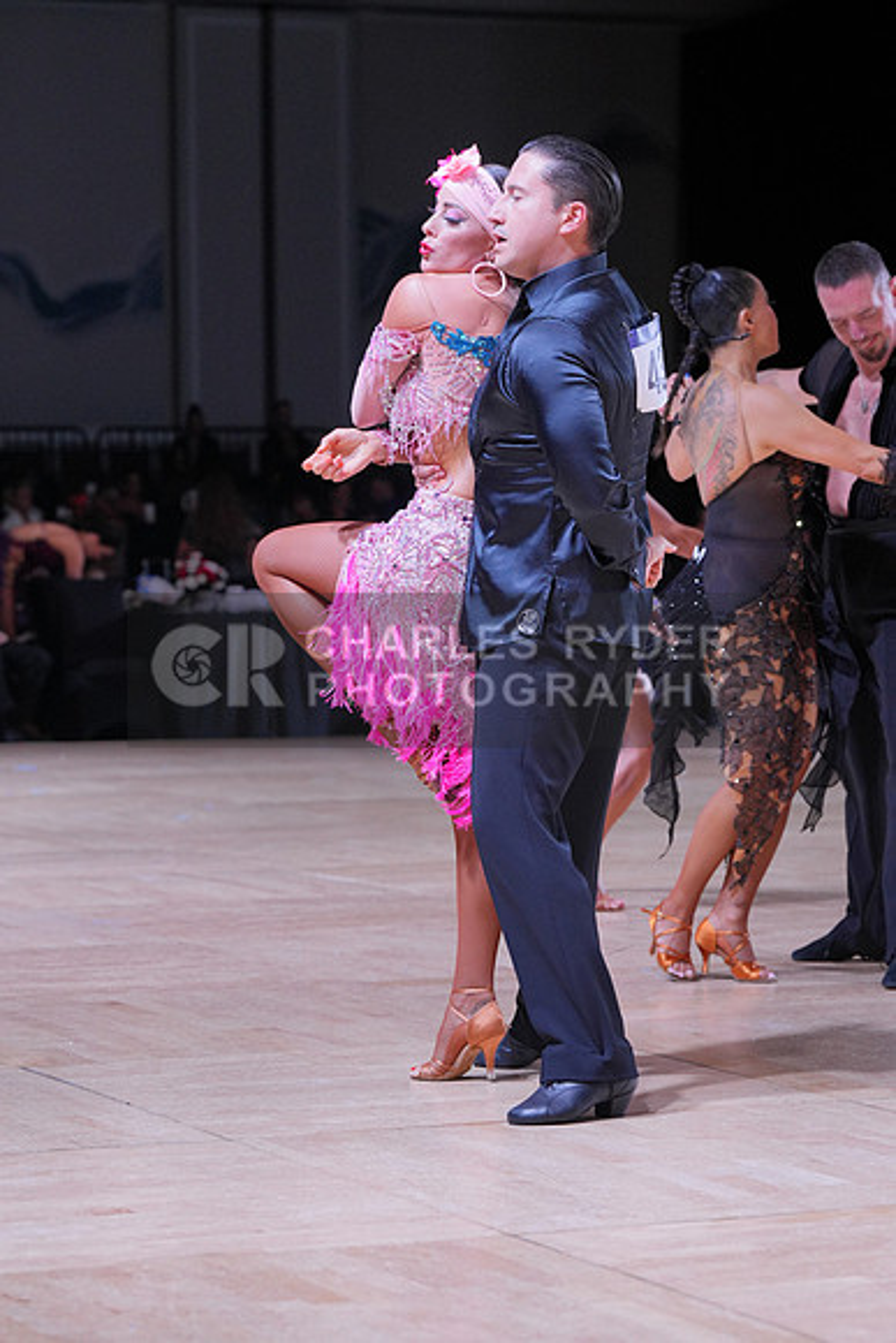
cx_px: 448
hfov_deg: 12.3
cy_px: 672
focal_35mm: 111
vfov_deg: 18.4
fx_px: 4141
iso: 2000
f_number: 5.6
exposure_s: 1/400
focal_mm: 111
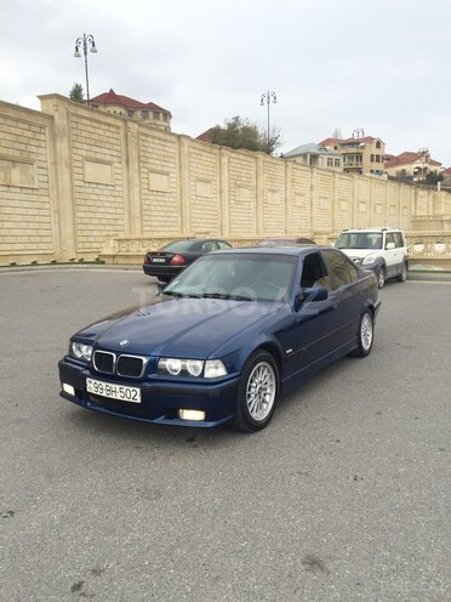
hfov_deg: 48.2
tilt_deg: -9.0
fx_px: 504
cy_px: 301
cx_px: 226
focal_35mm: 29
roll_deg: +2.1
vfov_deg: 61.7
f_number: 2.2
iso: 32
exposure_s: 1/441
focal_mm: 4.15
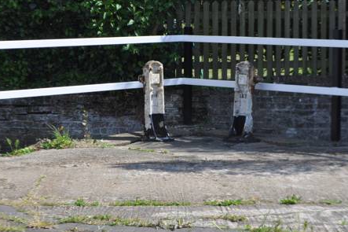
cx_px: 188
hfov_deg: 18.3
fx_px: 1079
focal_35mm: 112
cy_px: 105
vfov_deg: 12.3
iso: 200
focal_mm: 55
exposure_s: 1/250
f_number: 8
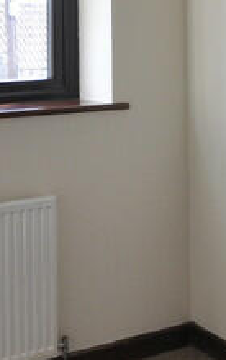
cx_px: 38
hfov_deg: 18.2
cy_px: 33
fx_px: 698
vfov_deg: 27.8
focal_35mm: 71
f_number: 5.6
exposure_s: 1/125
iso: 400
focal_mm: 10
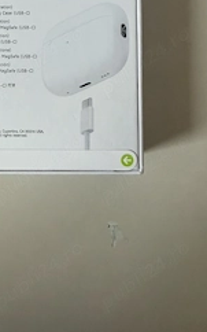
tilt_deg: -84.0
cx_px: 66
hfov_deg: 30.2
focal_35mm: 42
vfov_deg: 45.4
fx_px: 380
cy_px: 78
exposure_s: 1/120
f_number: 2.2
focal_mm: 2.22
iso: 200
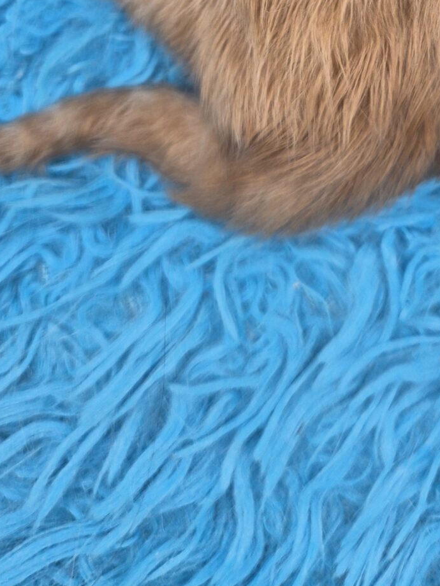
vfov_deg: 25.7
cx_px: 362
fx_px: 1085
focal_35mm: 64
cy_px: -186
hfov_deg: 22.6
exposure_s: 1/614
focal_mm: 5.4
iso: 80
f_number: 1.8
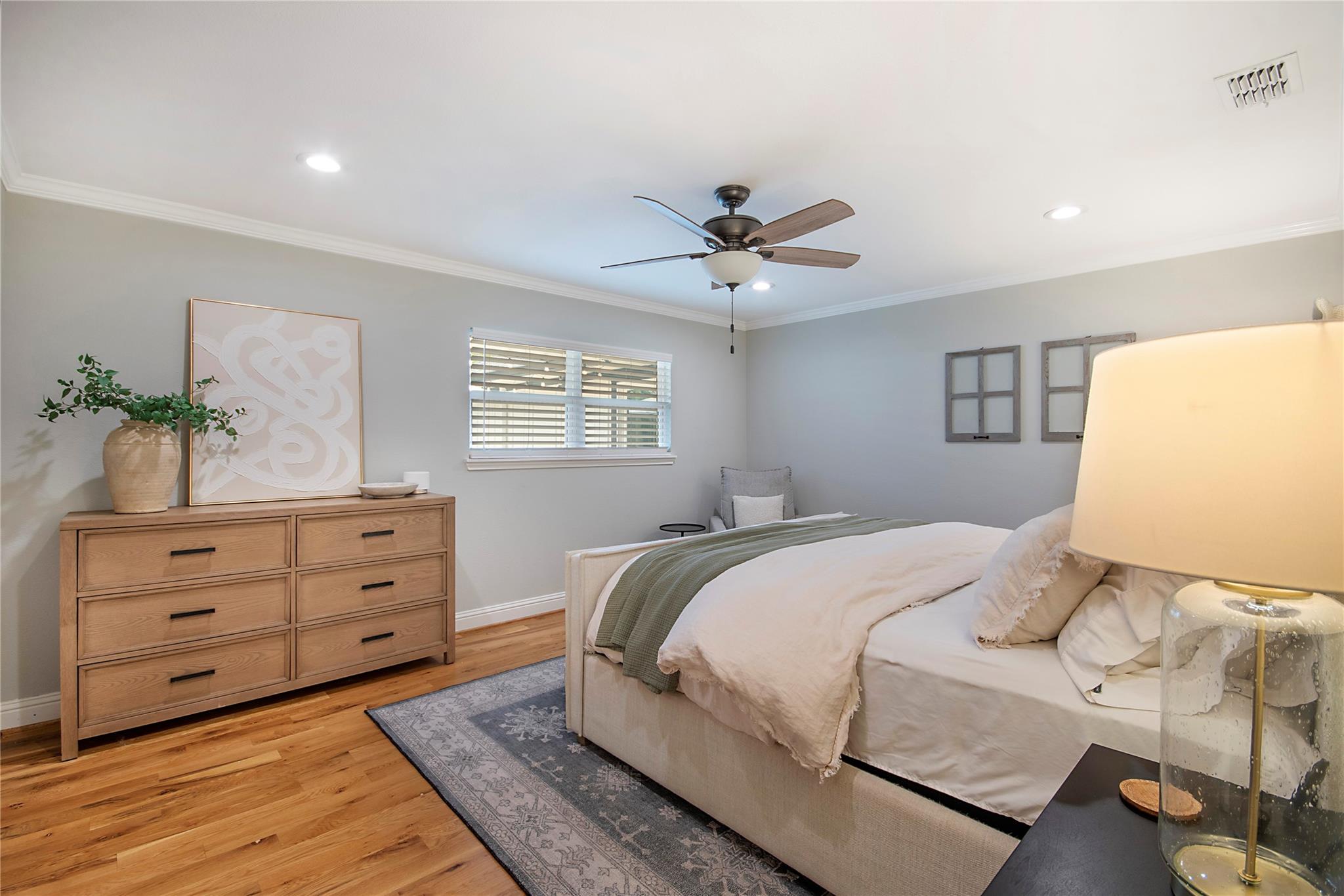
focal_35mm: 15
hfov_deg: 100.4
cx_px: 672
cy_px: 448
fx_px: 560
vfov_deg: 77.3
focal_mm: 10
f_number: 8
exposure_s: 1/20
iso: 100
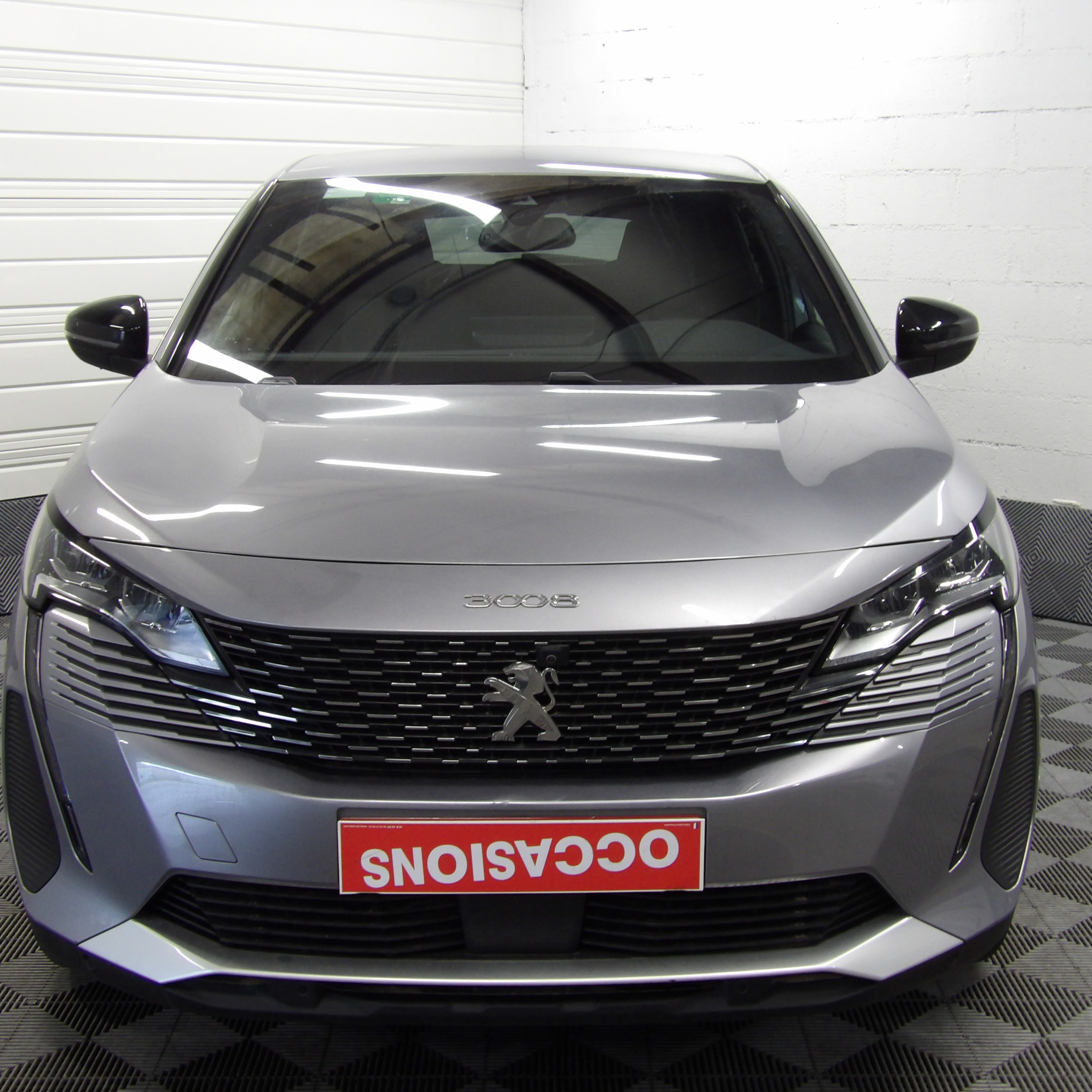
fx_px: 1642
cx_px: 556
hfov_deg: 36.8
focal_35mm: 46
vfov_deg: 36.8
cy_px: 546
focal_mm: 7
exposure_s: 1/17
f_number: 3.7
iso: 240
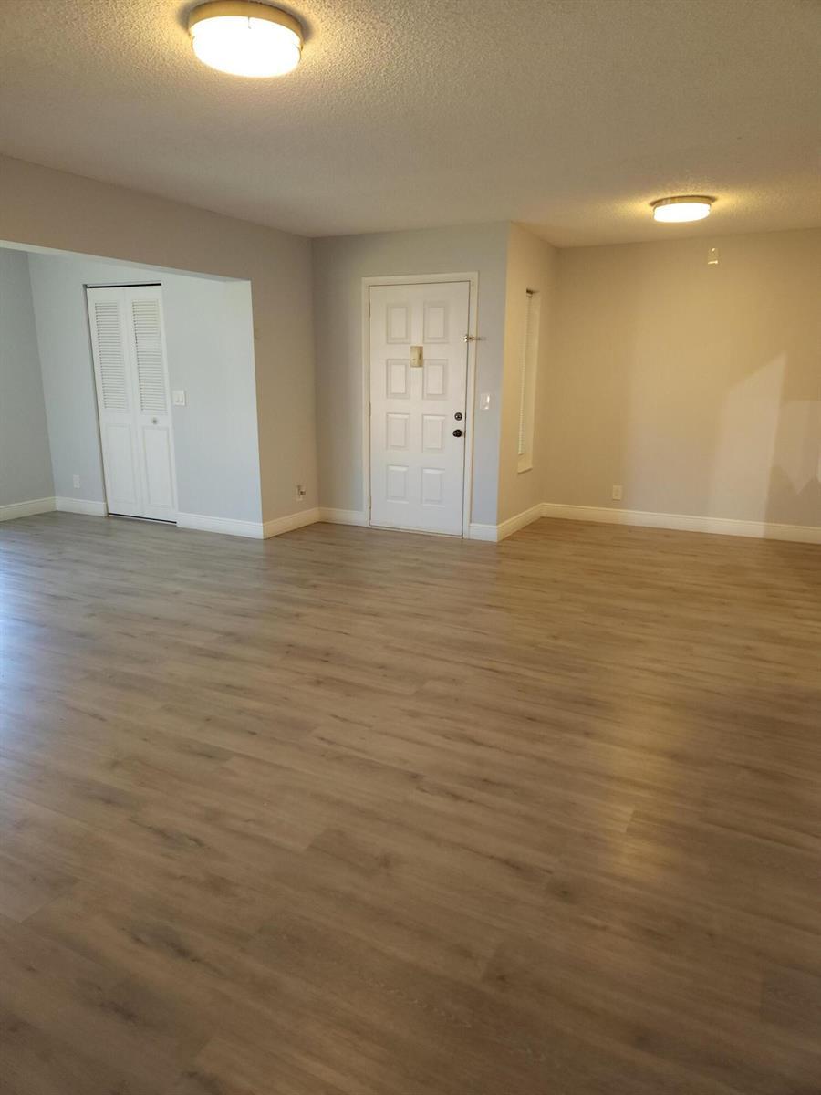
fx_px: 727
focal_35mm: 23
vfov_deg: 73.9
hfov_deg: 58.9
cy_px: 548
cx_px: 410
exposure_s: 1/60
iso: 100
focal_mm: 5.4
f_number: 1.8
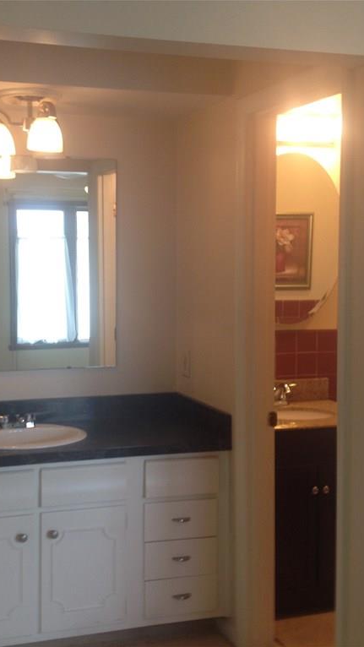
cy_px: 324
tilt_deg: -4.7
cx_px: 124
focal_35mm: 51
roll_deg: -1.0
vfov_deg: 40.6
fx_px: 875
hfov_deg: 23.4
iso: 50
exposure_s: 1/20
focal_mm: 4.28
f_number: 2.4
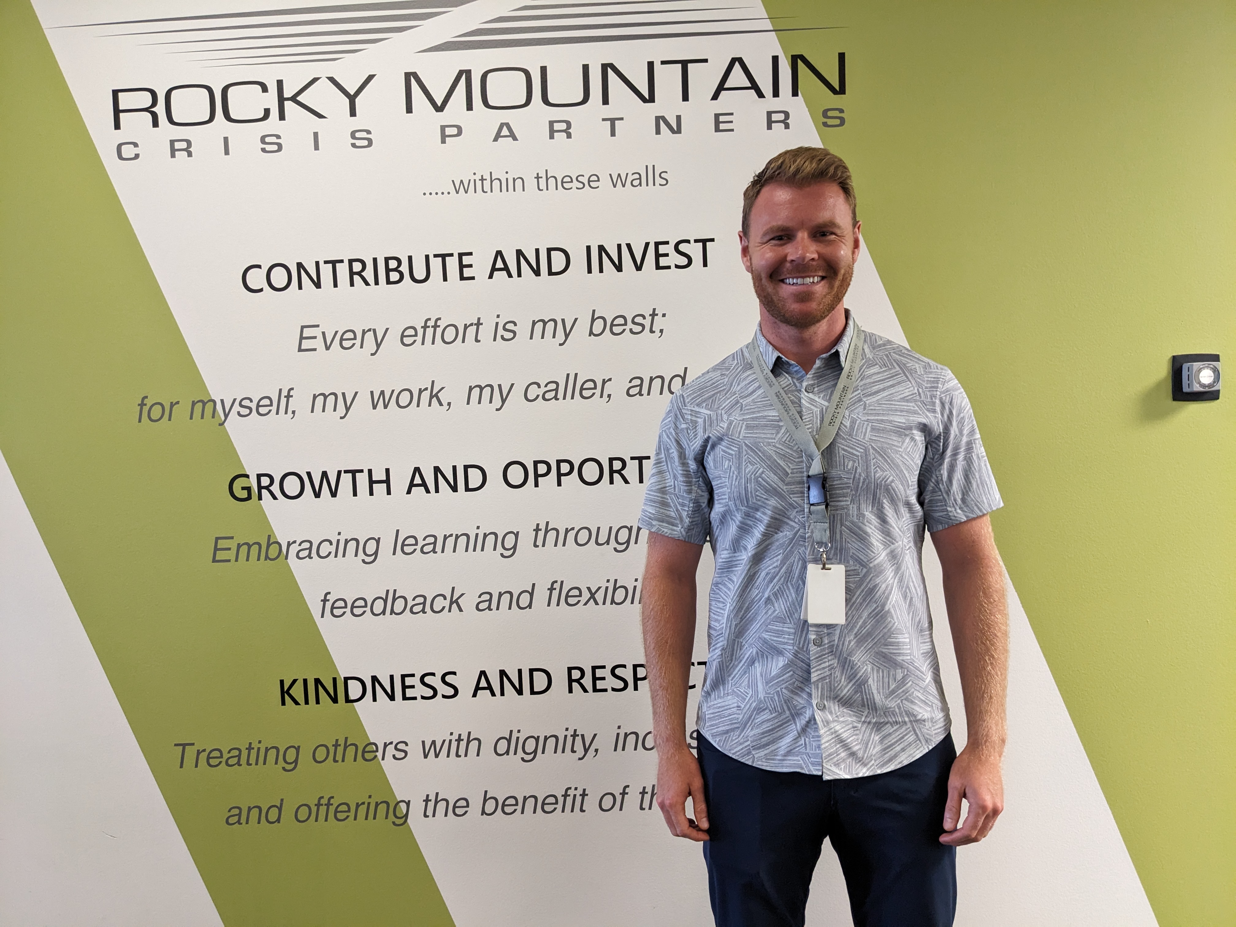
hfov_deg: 65.3
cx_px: 618
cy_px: 464
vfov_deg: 51.4
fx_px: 964
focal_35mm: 27
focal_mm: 4.38
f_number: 1.73
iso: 428
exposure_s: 1/37.9
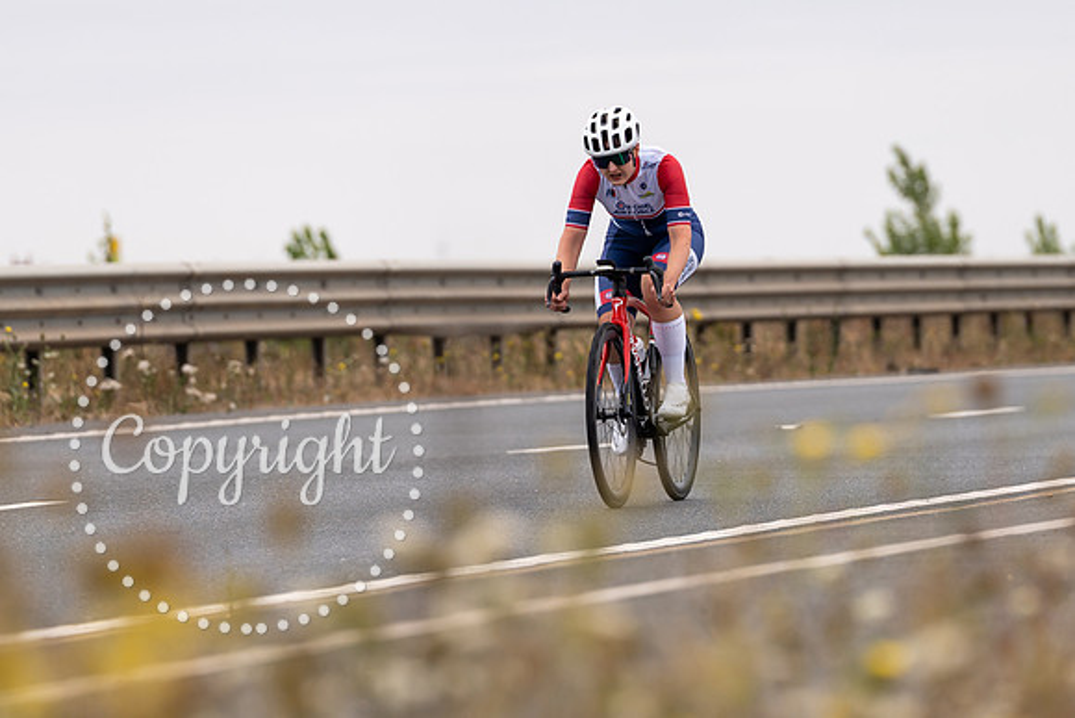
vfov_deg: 4.4
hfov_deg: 6.6
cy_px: 289
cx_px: 671
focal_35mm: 311
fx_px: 9295
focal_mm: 200
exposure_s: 1/800
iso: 100
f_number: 3.5
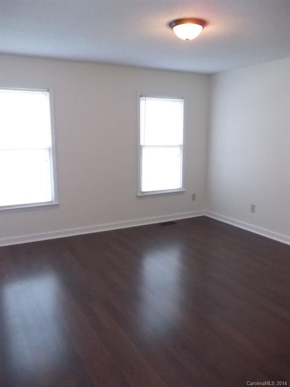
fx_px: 313
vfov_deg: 63.4
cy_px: 194
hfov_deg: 49.7
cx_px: 145
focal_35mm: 28
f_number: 2.7
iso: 320
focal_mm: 4
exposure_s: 1/25
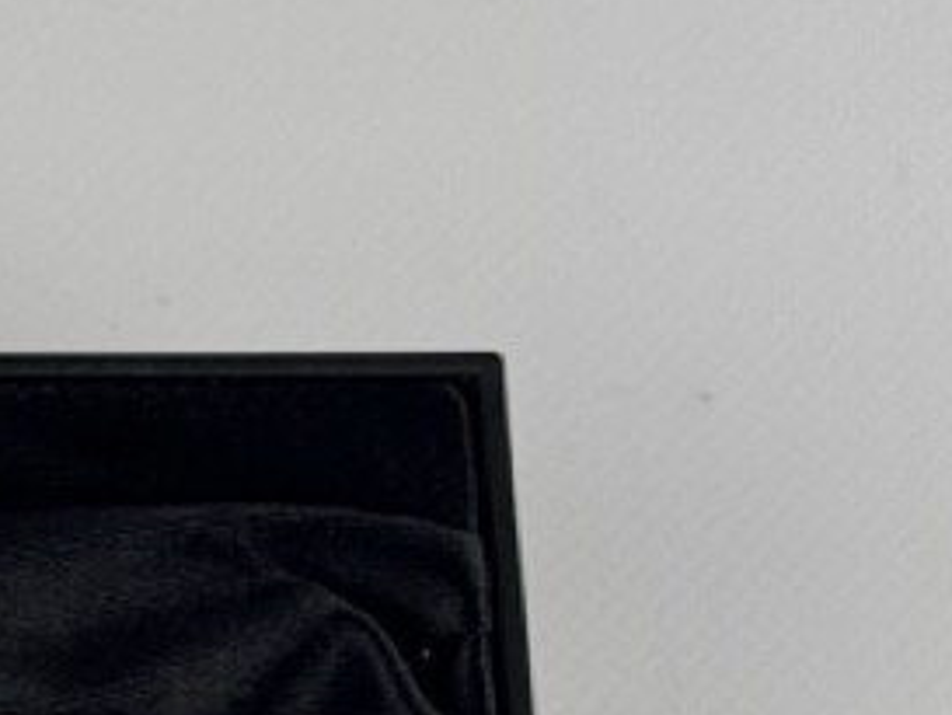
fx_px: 6191
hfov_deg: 8.5
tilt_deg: -54.8
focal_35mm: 225
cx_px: -652
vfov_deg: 6.6
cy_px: 893
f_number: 1.78
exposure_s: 1/467
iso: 64
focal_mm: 6.76
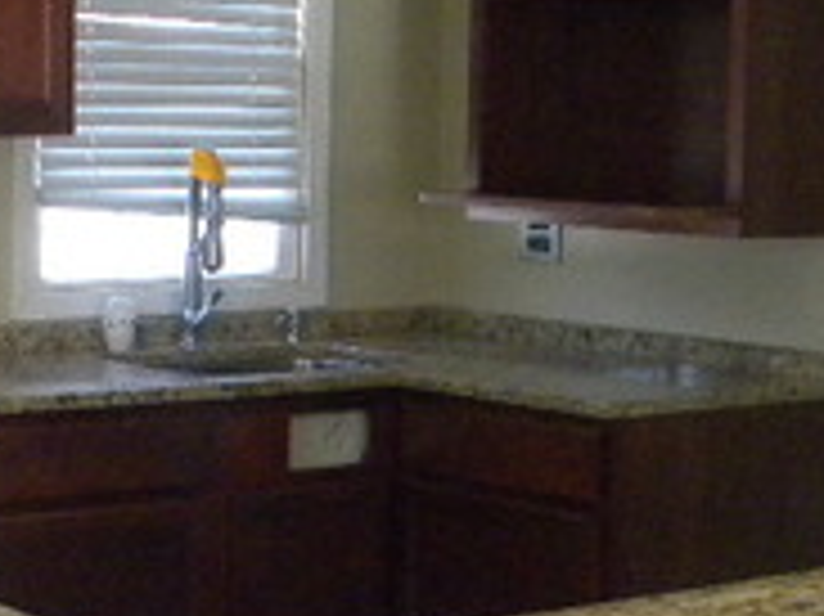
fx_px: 2331
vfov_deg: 15.1
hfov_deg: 19.9
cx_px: 221
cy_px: 351
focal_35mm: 98
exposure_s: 1/140
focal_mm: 5
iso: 508
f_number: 3.5
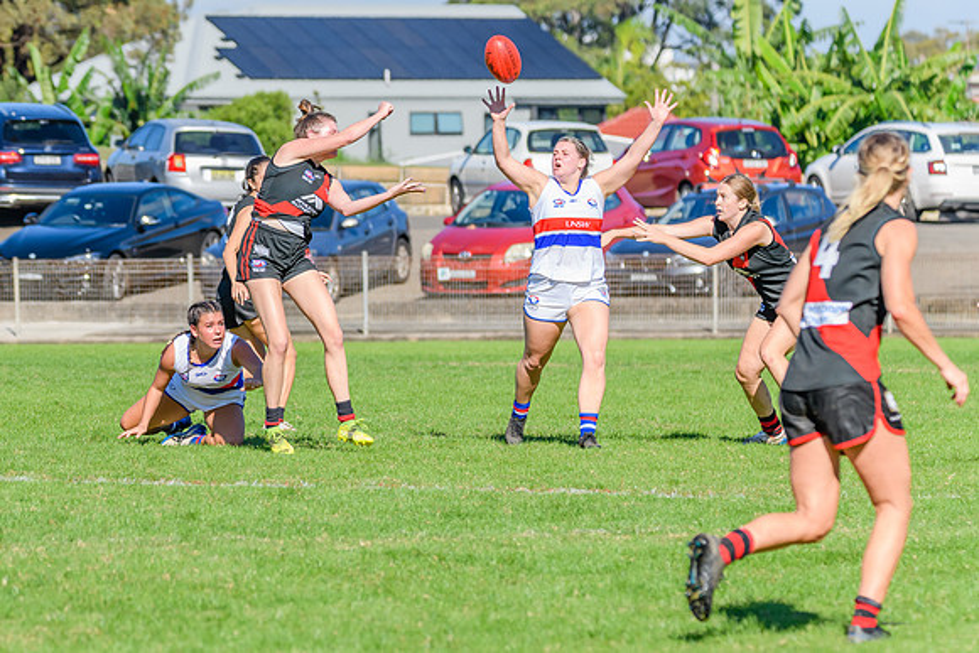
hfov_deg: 6.2
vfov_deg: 4.1
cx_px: 254
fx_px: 9050
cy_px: 380
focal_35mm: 333
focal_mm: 220
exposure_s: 1/1600
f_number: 7.1
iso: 640
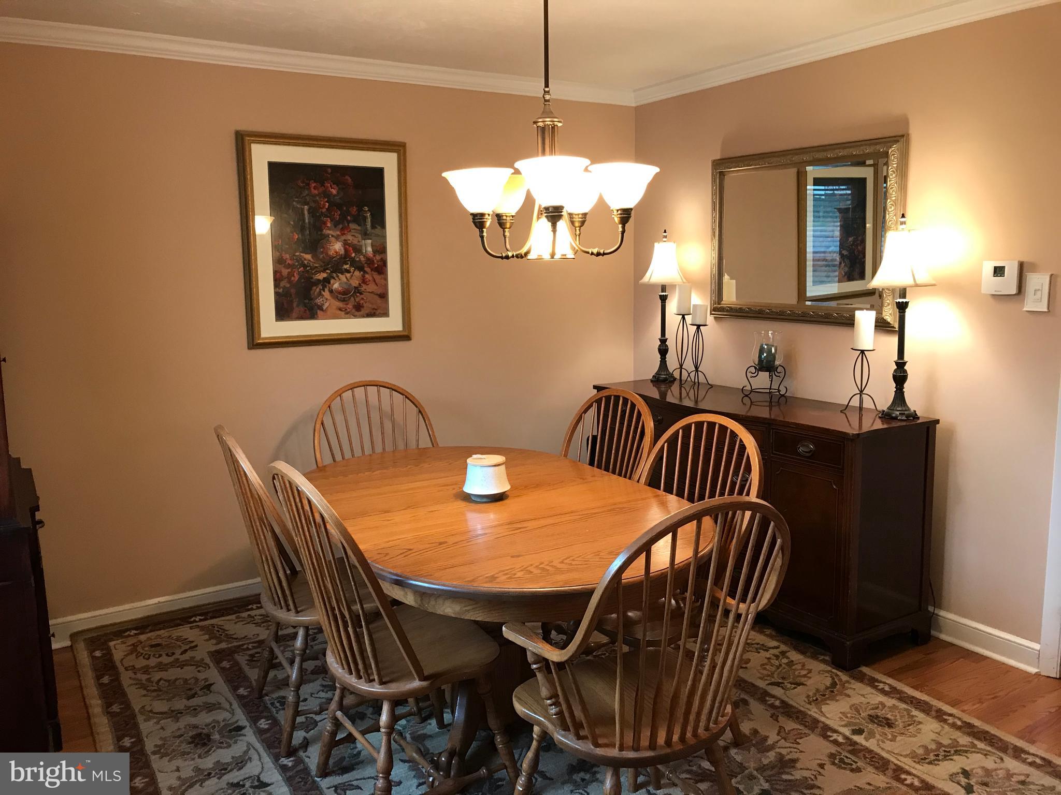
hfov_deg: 63.4
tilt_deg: -8.7
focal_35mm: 28
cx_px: 530
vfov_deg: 49.7
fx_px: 858
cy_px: 398
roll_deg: +0.1
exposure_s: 1/17
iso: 40
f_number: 1.8
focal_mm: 3.99
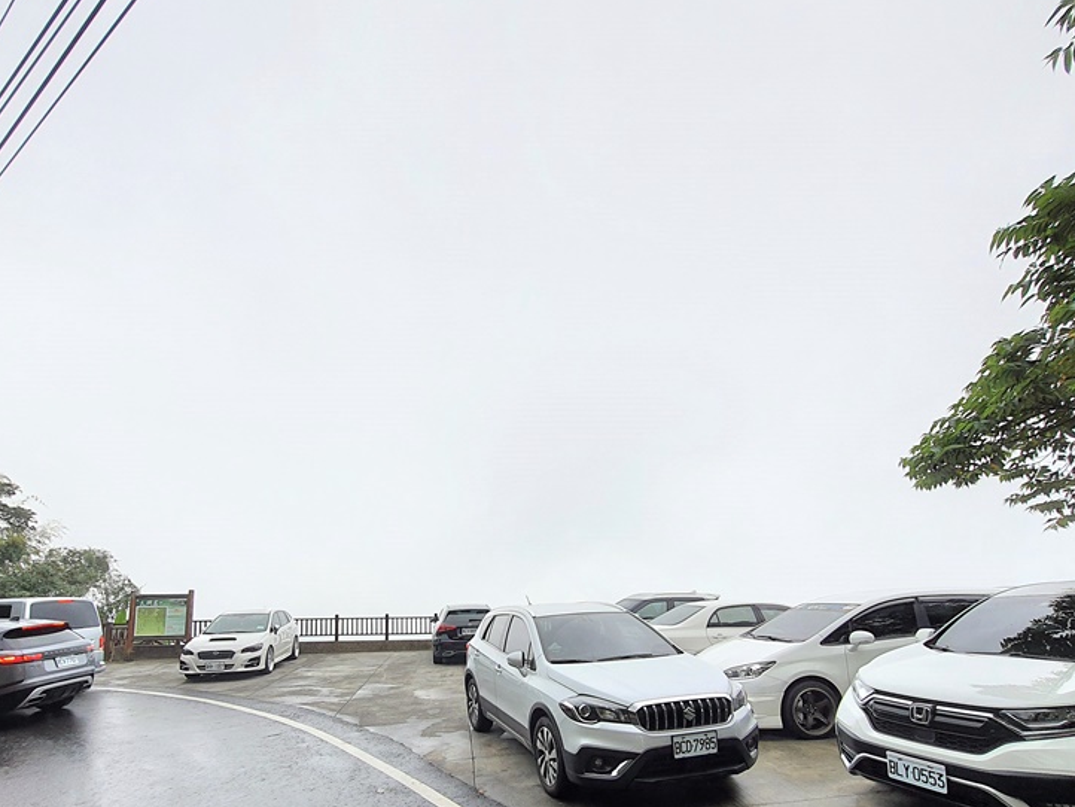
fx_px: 559
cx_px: 499
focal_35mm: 18
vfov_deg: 69.6
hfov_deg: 87.6
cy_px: 539
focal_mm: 1.74
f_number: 2.2
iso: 50
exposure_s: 1/393
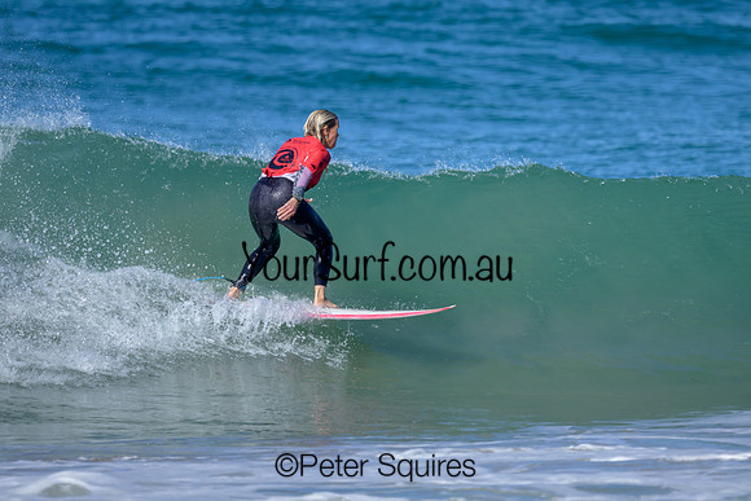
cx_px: 350
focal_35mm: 1100
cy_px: 161
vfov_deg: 1.3
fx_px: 22948
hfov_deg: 1.9
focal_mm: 800
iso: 360
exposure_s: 1/2000
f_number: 6.3
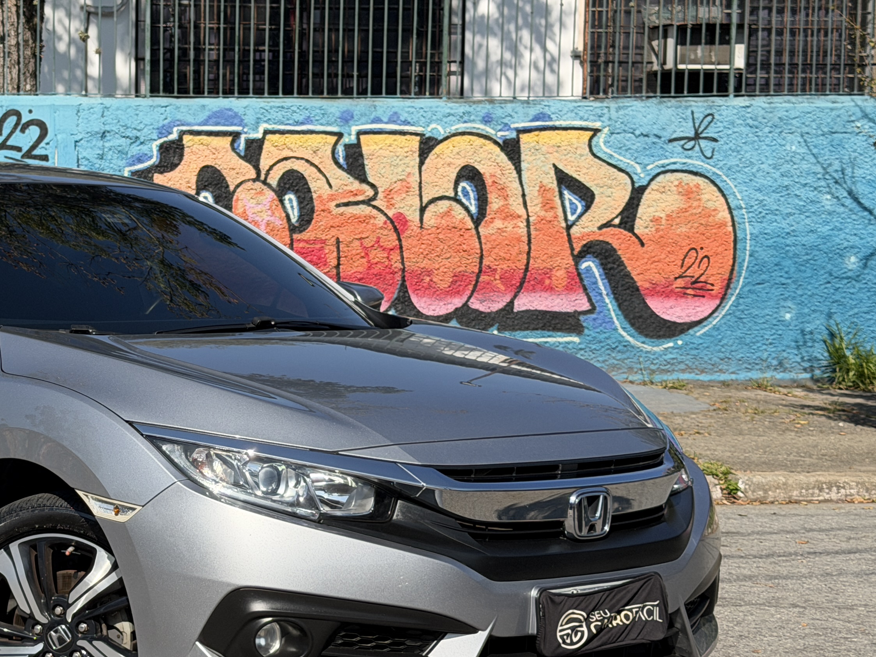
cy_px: 370
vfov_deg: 17.2
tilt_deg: -4.8
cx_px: 106
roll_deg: +0.9
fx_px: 2177
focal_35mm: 86
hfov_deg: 22.3
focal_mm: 6.76
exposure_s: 1/4329
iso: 64
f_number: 1.78
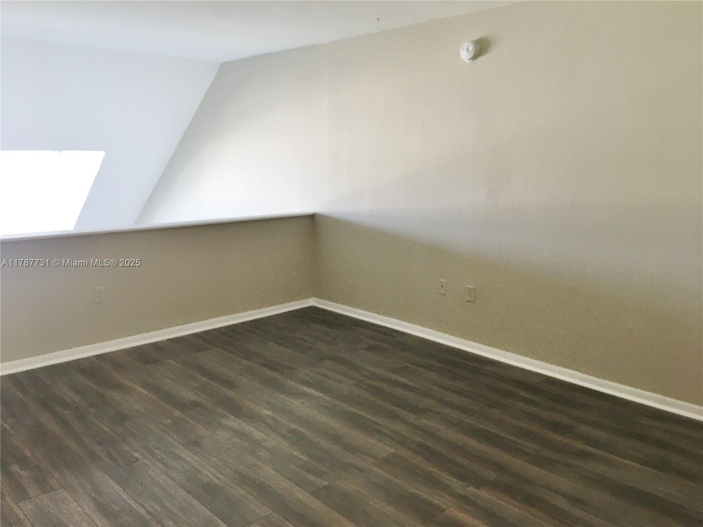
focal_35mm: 29
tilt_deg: -10.5
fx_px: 589
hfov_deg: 61.7
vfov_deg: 48.2
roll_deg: -0.4
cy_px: 264
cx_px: 352
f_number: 2.2
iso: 40
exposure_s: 1/30
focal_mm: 4.15
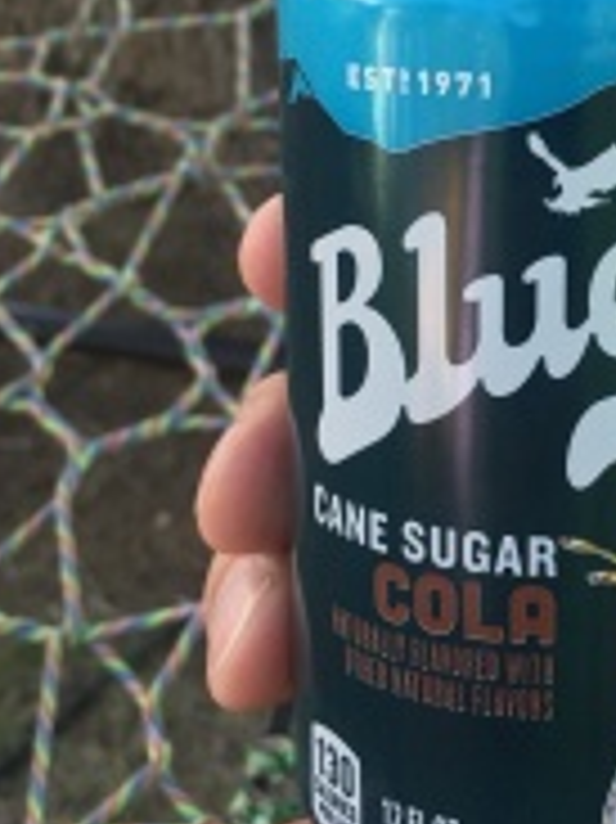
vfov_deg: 32.6
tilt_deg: -34.9
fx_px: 1378
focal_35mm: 58
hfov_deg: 24.4
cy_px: 207
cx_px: 571
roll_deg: +0.0
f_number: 2.2
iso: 32
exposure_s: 1/120
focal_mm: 4.15
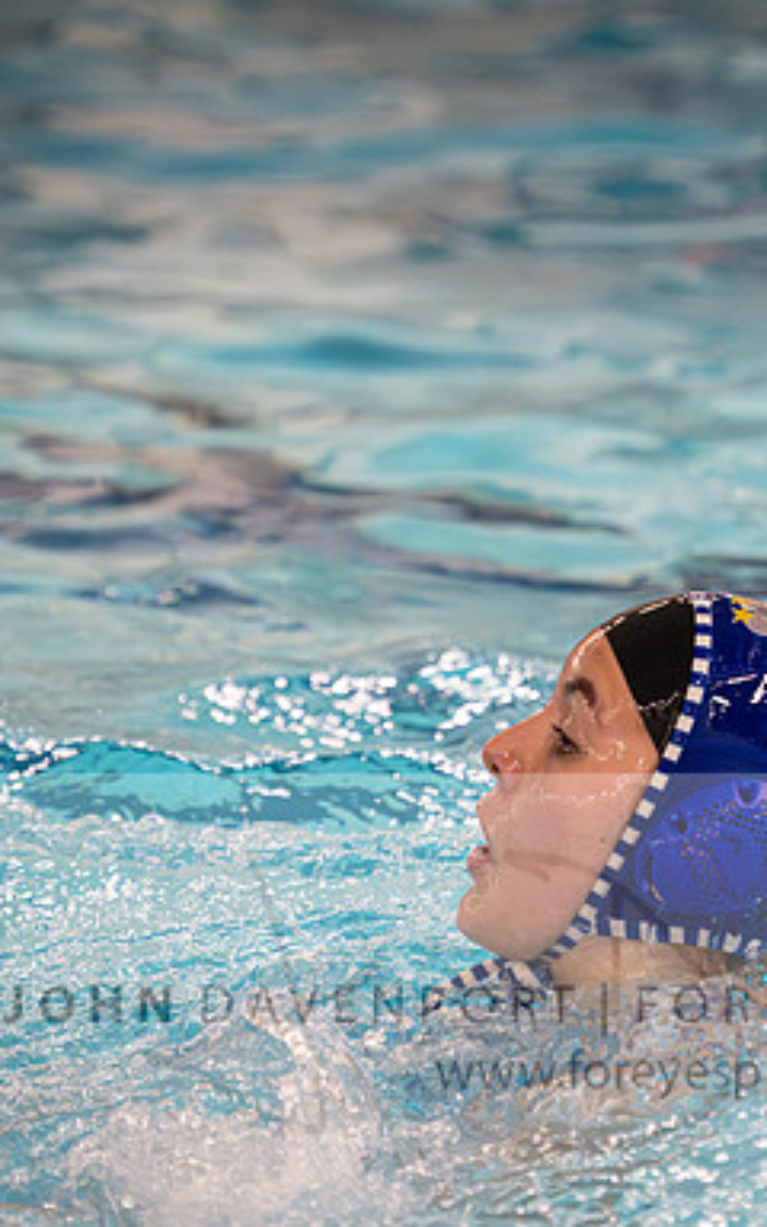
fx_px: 15820
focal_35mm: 473
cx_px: 639
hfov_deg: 2.8
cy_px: 730
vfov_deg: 4.4
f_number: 4
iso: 7200
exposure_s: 1/1000
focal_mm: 230
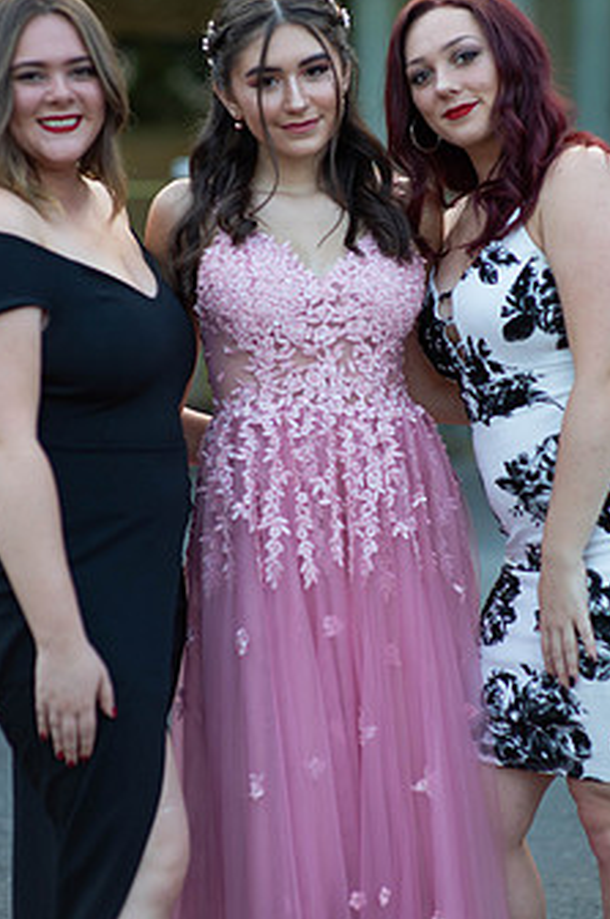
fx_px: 2906
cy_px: 399
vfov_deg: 18.0
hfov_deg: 12.0
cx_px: 330
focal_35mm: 114
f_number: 2
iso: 250
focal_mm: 85
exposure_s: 1/800
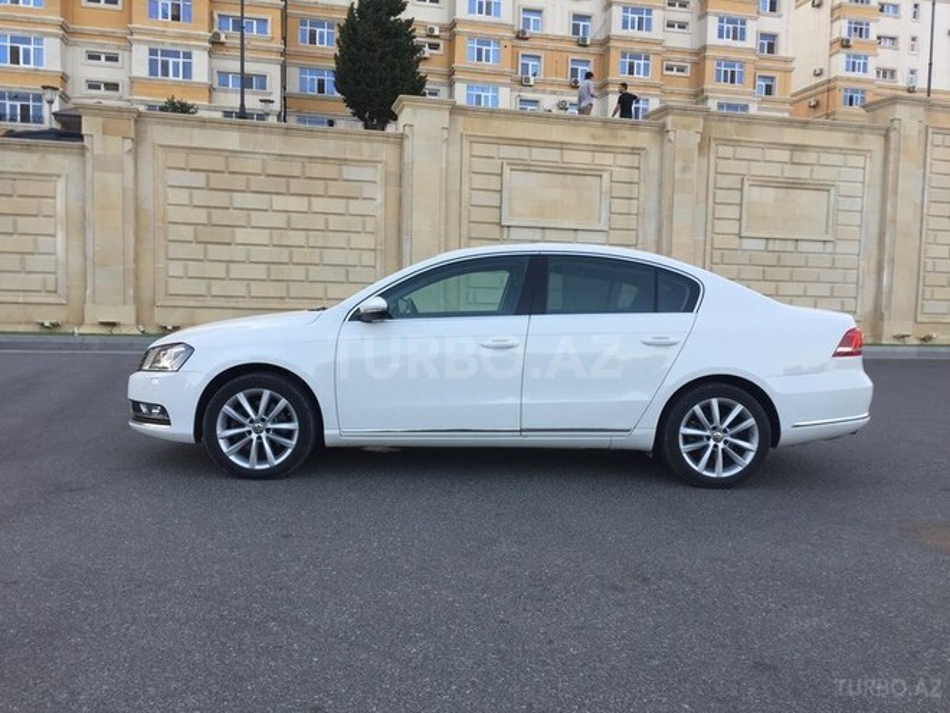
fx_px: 796
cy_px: 356
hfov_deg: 61.7
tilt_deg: -3.2
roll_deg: -1.8
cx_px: 475
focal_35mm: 29
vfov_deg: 48.2
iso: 32
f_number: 2.2
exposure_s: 1/166
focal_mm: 4.15
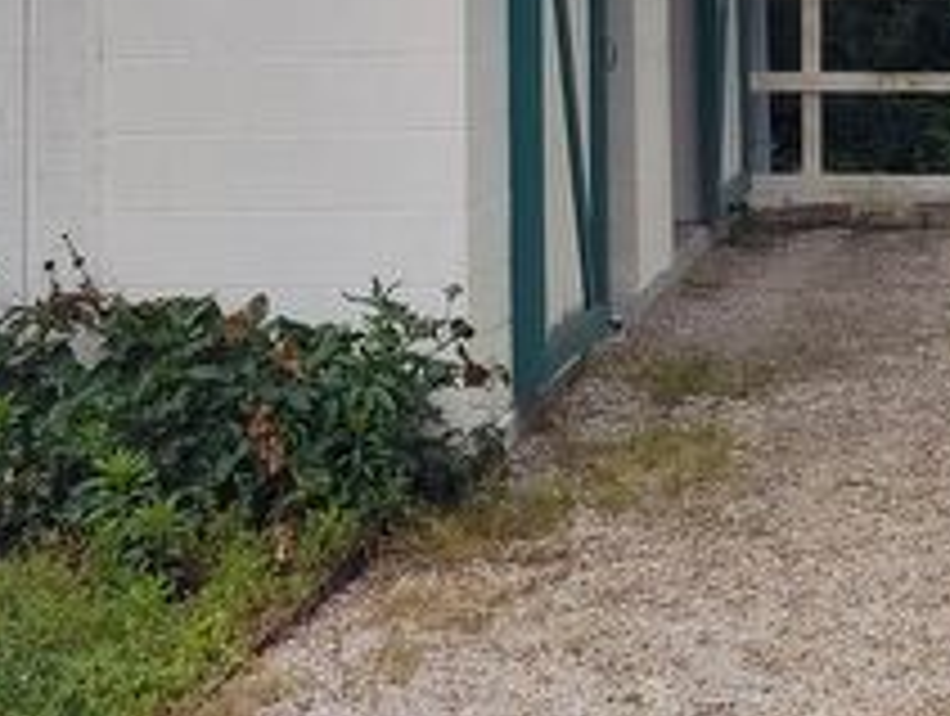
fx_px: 2392
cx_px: 729
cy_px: -306
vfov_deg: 15.8
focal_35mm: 87
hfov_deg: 22.2
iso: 100
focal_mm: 5.56
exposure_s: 1/560
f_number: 1.8
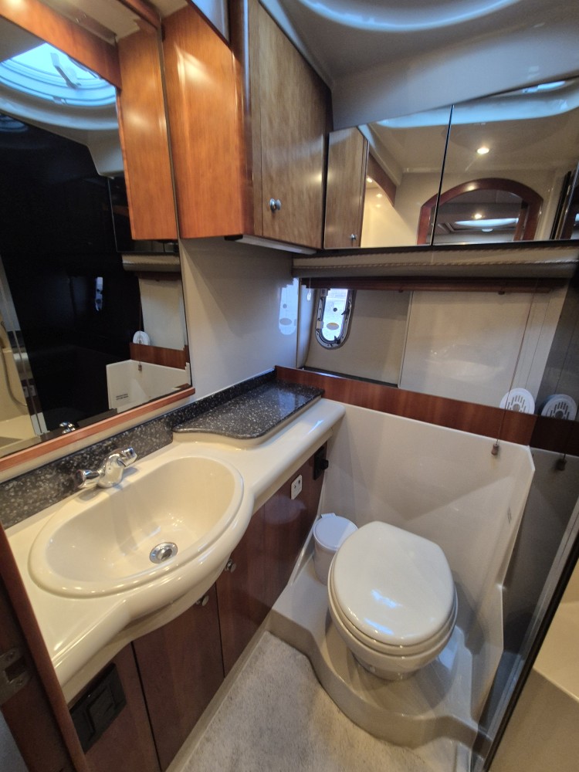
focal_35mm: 13
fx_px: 290
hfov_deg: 89.9
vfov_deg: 106.2
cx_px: 290
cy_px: 386
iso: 400
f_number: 2.2
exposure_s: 1/50
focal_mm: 2.2
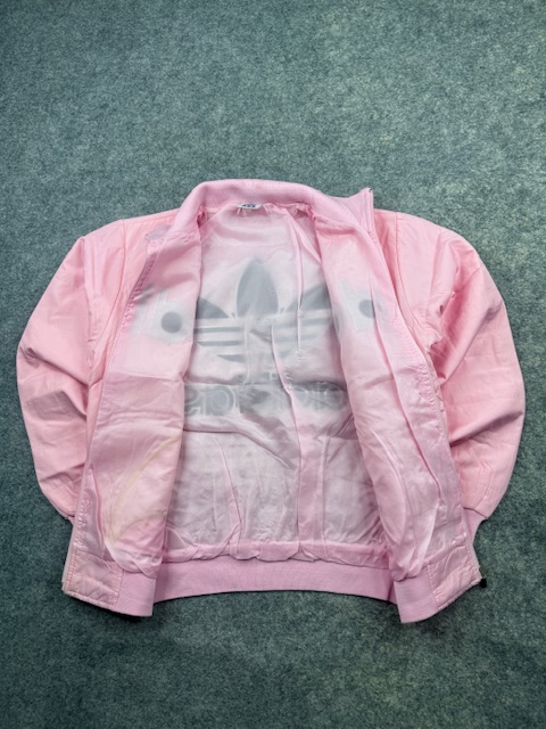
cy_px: 364
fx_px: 505
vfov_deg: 71.6
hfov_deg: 56.8
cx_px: 273
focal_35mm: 24
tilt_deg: -50.8
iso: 80
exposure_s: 1/319
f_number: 1.78
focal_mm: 6.76
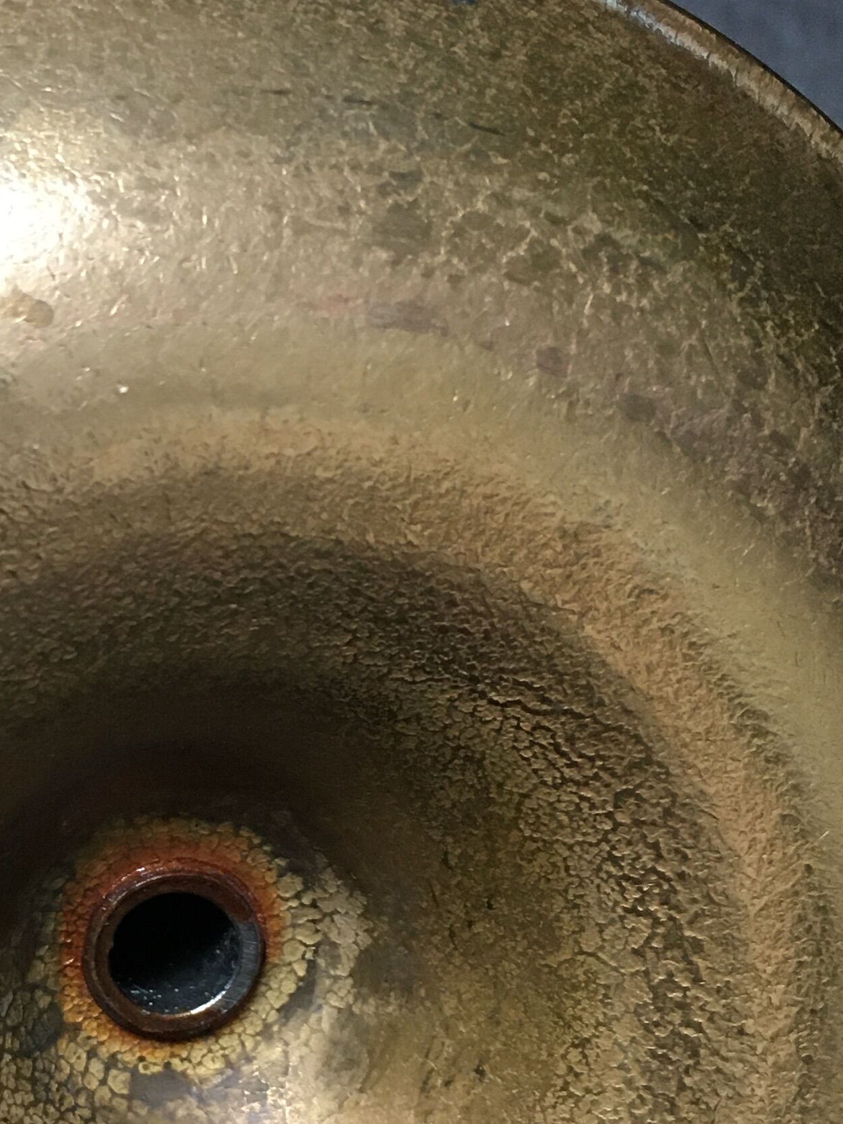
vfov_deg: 27.7
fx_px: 2272
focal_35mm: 70
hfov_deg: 20.5
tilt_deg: -73.2
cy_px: 684
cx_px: 54
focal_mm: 4.15
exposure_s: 1/33
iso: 160
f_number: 2.2
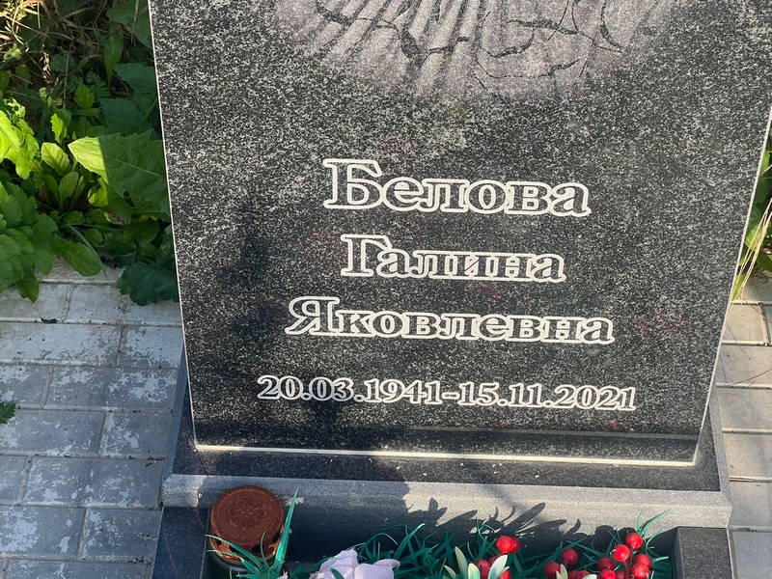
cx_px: 386
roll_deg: -0.2
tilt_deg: -44.8
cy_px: 290
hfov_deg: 25.3
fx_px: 1717
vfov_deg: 19.1
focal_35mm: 77
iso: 32
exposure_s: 1/187
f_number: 2.8
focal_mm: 9
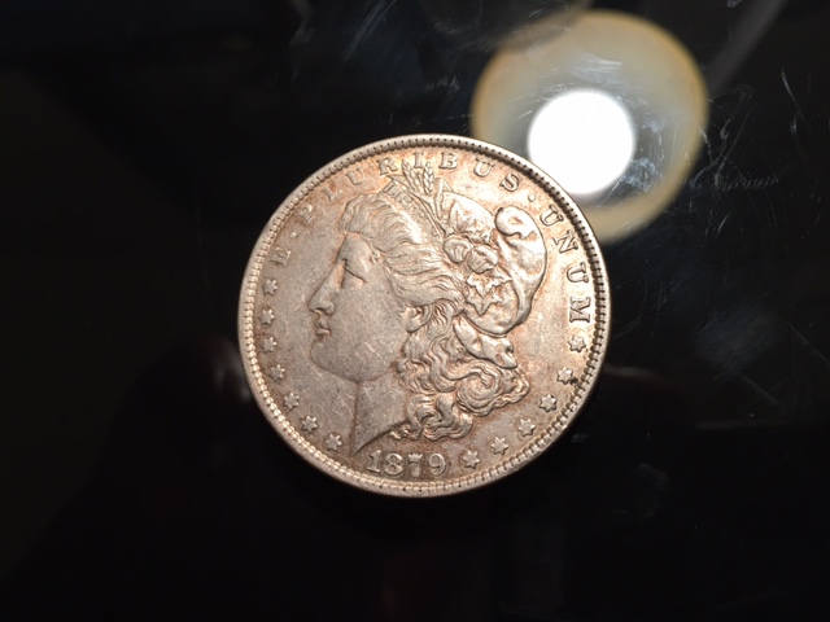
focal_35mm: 29
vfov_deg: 48.2
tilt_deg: -73.2
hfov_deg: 61.7
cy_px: 311
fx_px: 695
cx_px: 415
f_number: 2.2
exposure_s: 1/15
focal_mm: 4.15
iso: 25
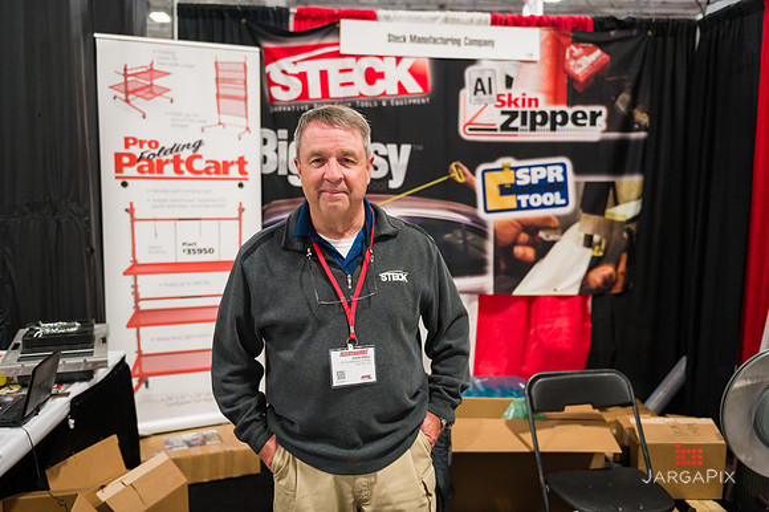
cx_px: 384
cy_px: 256
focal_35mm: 32
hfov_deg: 58.7
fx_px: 683
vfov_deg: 41.1
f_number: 3.2
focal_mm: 32
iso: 3200
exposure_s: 1/250
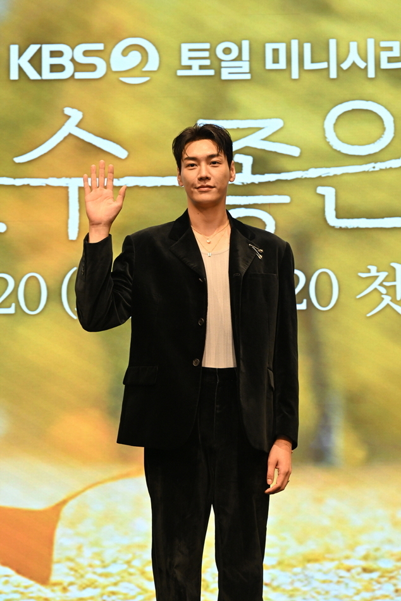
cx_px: 200
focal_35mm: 140
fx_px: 2339
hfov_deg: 9.8
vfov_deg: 14.7
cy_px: 300
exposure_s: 1/200
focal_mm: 140
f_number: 5.6
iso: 1600
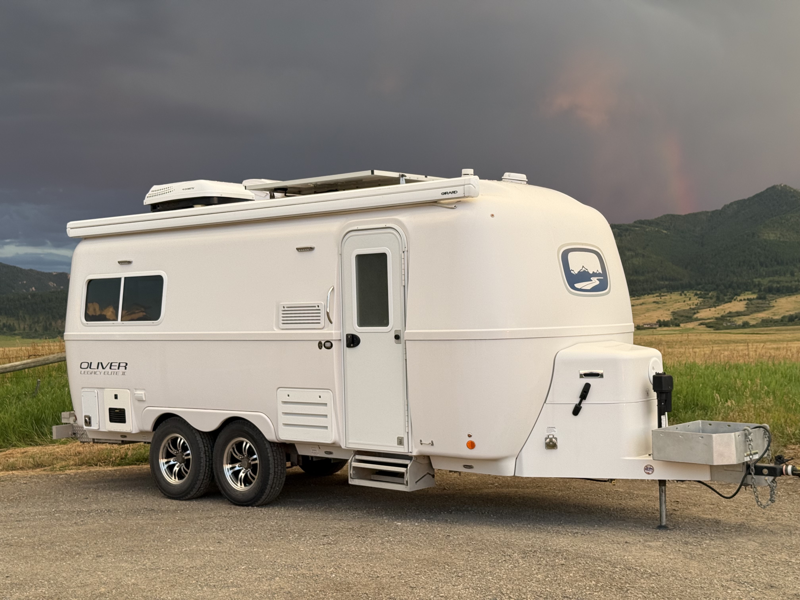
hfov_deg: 39.7
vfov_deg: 30.3
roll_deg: -0.3
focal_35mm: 48
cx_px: 400
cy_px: 300
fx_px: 1109
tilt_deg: +3.3
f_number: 1.78
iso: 64
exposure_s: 1/337
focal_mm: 6.76
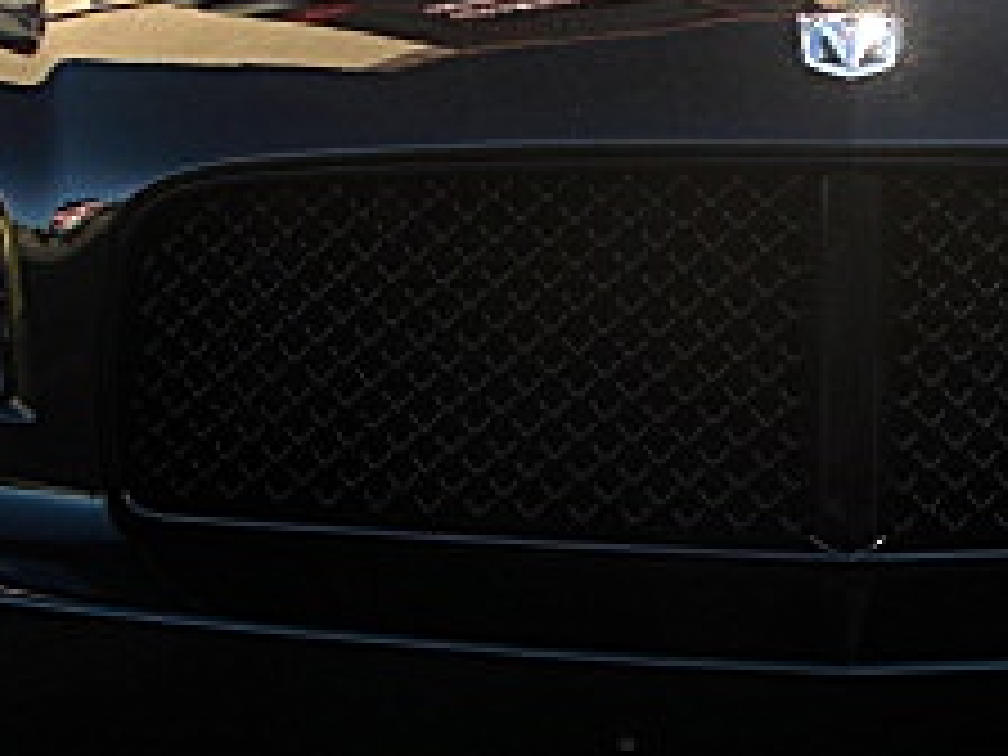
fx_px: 2999
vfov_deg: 14.4
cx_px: 810
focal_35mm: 103
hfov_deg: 18.9
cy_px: 284
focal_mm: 6.3
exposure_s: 1/160
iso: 50
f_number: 2.8
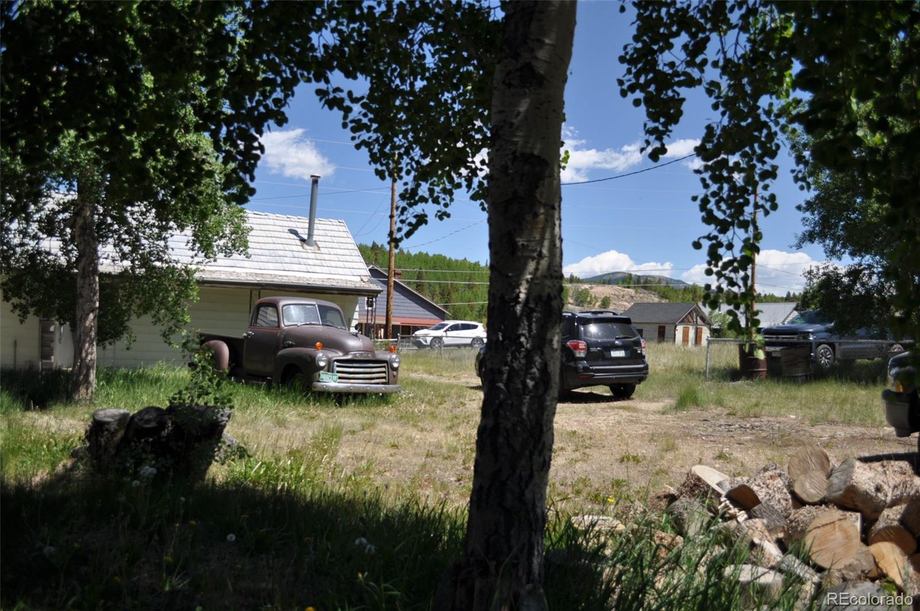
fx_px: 766
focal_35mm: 30
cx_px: 460
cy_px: 306
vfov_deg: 43.5
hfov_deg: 62.0
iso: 200
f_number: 3.8
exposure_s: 1/2000
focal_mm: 20
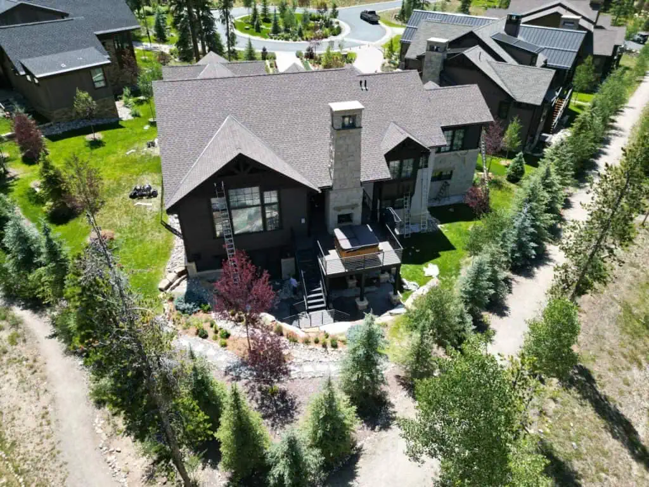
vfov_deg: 56.8
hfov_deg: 71.6
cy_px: 244
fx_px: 450
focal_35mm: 24
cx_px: 324
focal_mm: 6.72
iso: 140
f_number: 1.7
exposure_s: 1/1500
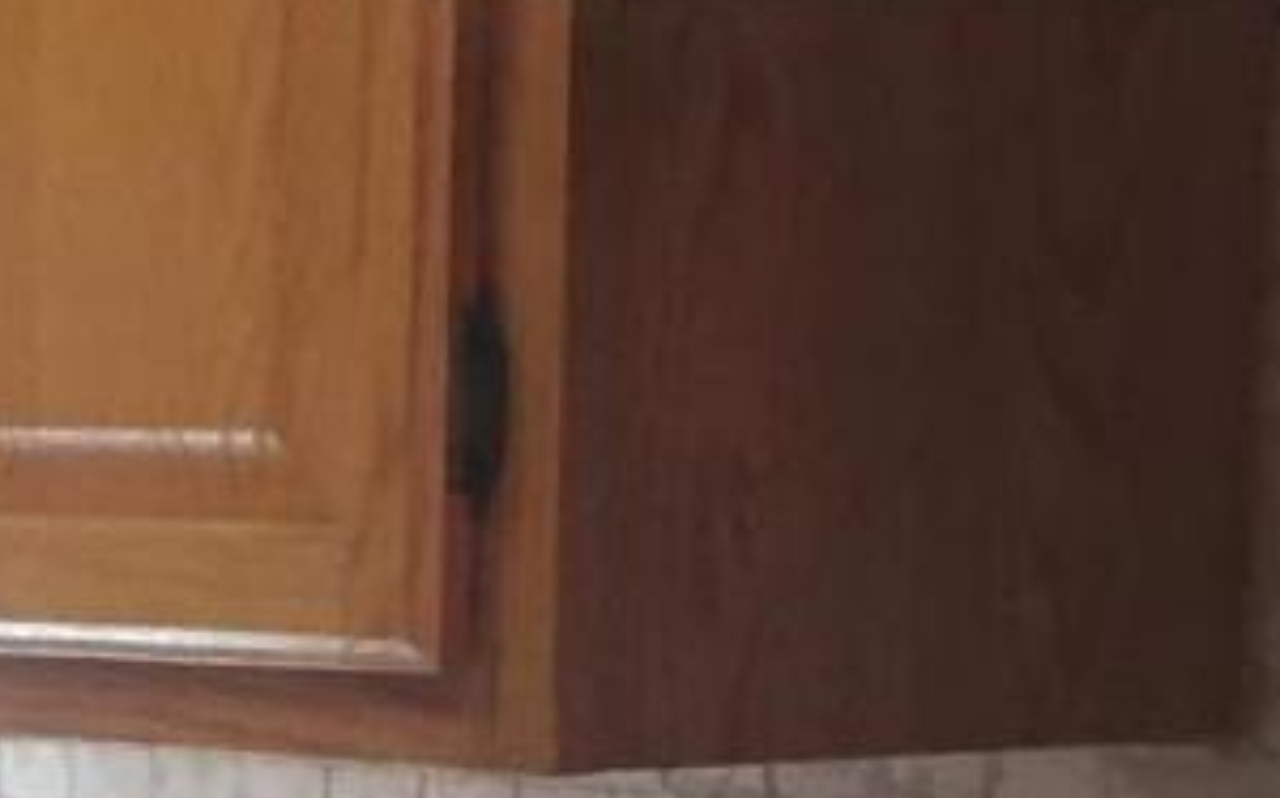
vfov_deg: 6.2
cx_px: -909
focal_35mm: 205
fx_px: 7146
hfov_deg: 9.8
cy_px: 1477
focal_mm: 4.15
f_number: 2.2
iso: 125
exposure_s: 1/30
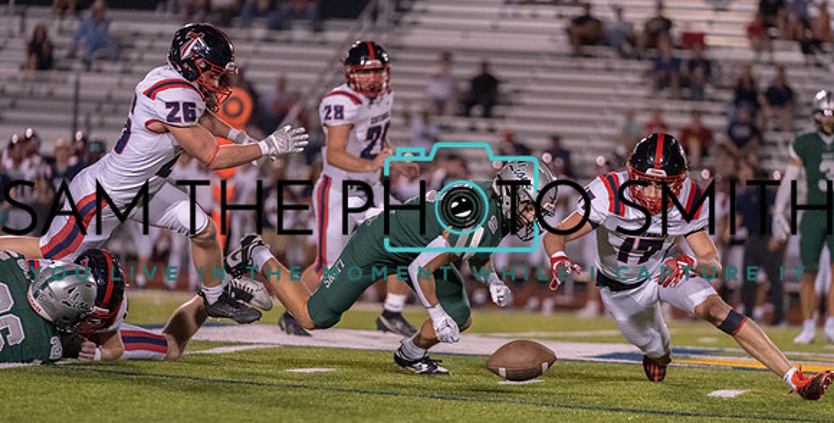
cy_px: 210
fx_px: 4750
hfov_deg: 10.0
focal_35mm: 220
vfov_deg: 5.1
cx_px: 408
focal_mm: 200
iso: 8000
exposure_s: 1/1250
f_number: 2.8
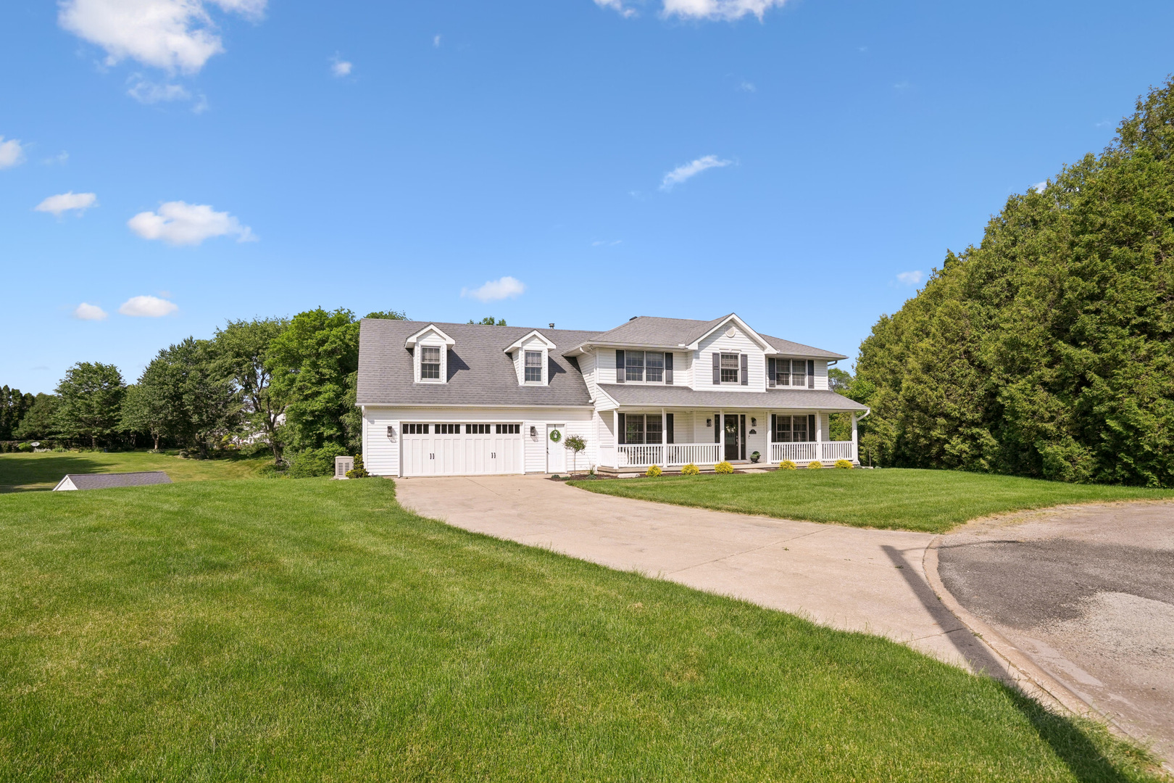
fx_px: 522
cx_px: 587
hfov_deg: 96.7
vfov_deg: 73.7
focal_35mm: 16
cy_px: 392
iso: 400
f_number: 8
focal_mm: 16
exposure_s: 1/1250
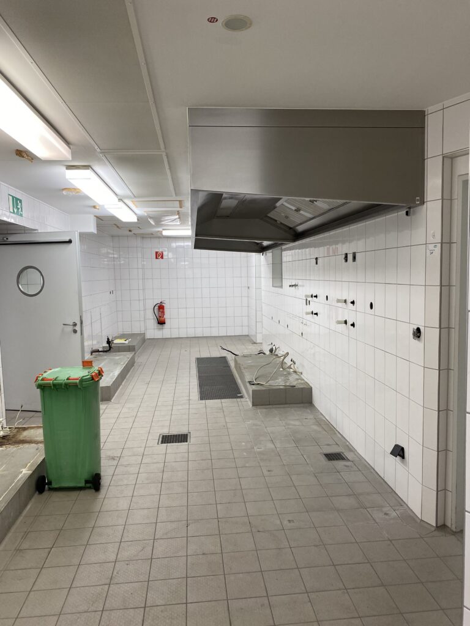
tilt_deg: -1.6
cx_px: 235
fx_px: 471
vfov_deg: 67.3
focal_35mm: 26
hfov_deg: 53.1
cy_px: 313
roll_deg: +1.6
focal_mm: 4.25
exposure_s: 1/100
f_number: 1.8
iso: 125
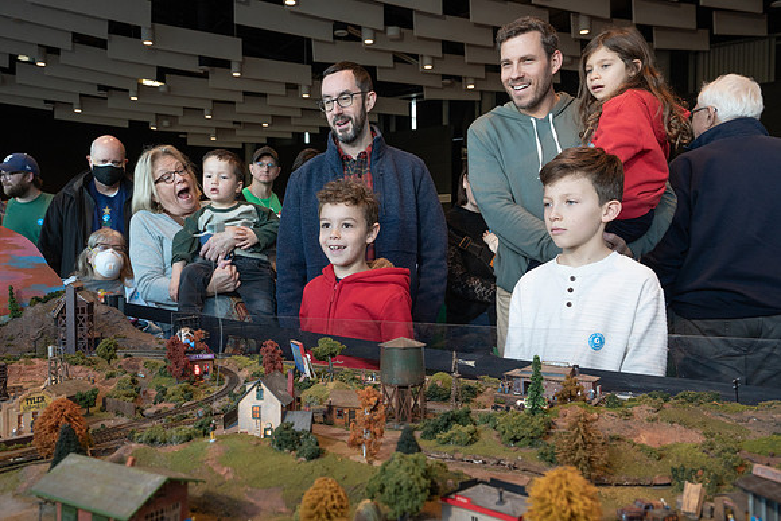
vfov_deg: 43.1
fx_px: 660
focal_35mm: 30
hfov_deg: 61.1
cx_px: 356
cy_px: 265
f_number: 6.3
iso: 2000
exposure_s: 1/160
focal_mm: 28
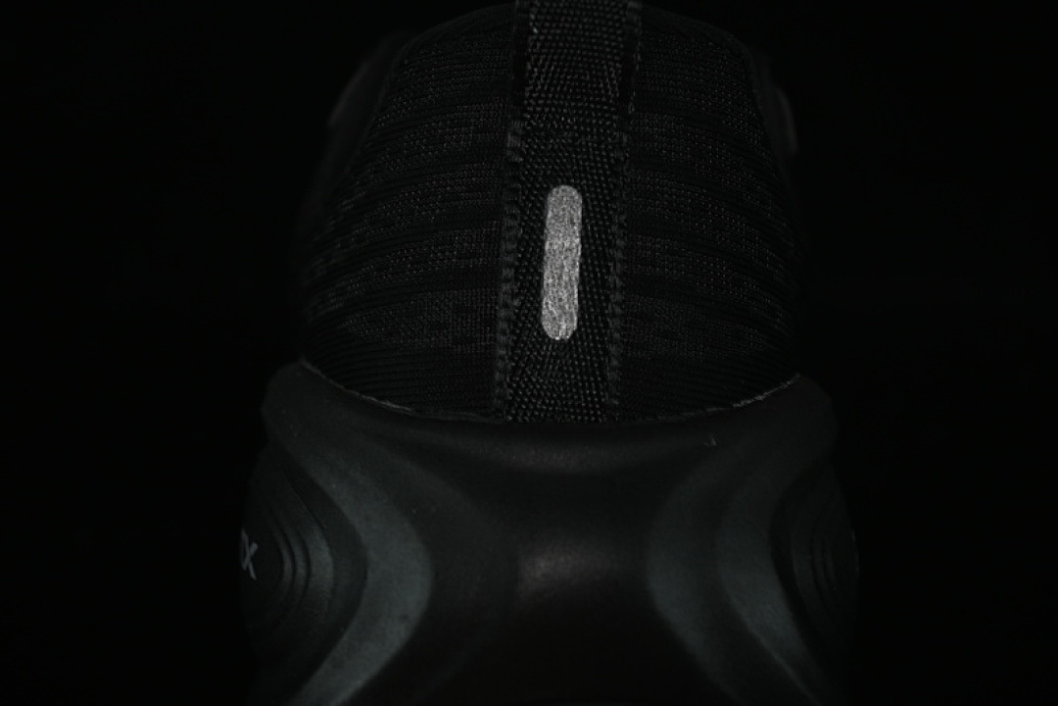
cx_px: 529
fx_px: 2204
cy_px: 353
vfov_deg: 18.2
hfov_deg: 27.0
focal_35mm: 75
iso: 160
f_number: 6.3
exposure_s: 1/25
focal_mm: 50
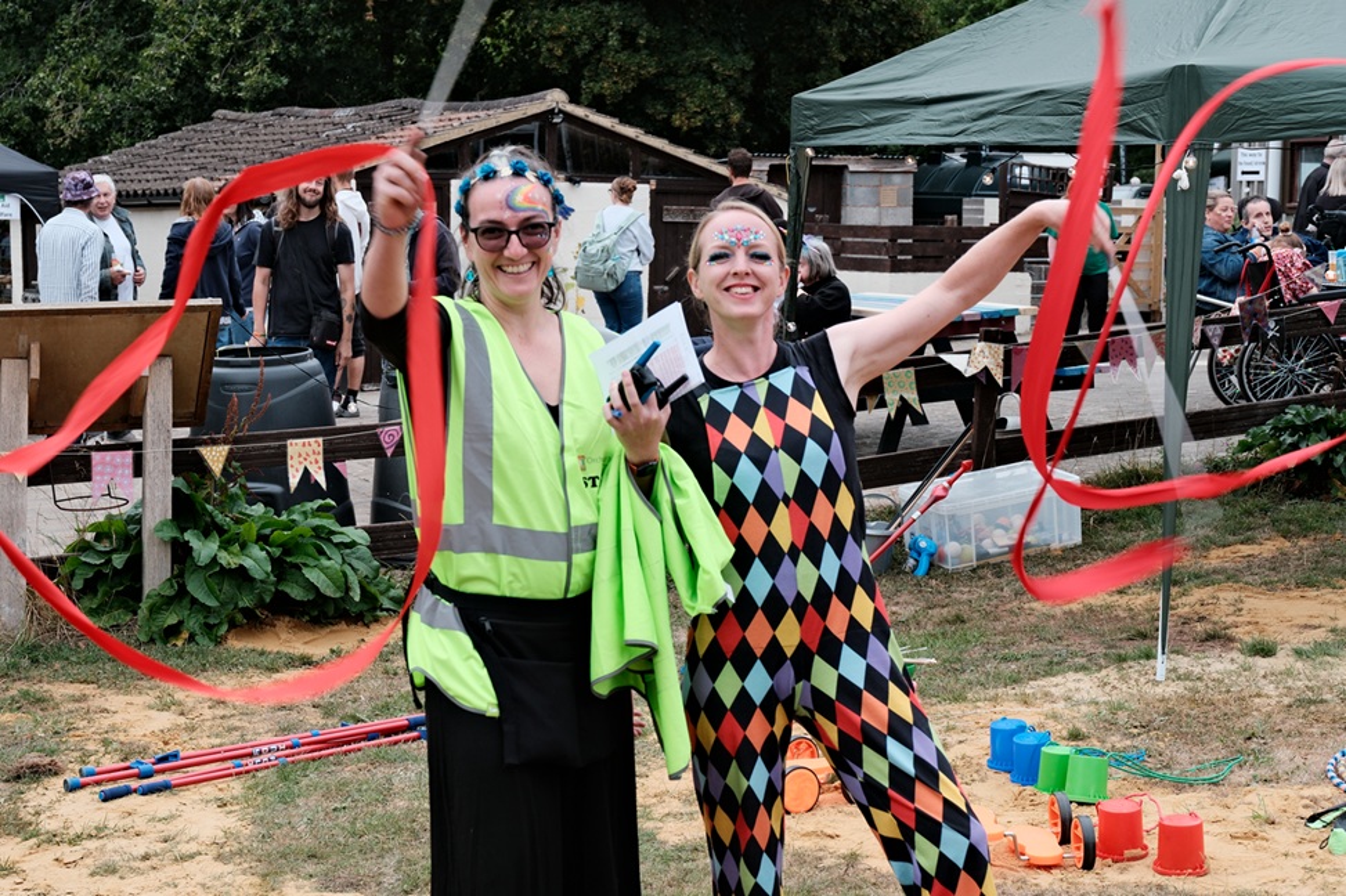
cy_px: 448
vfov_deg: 20.9
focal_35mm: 65
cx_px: 673
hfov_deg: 31.0
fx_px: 2429
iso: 250
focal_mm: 43.2
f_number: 5.6
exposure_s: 1/120
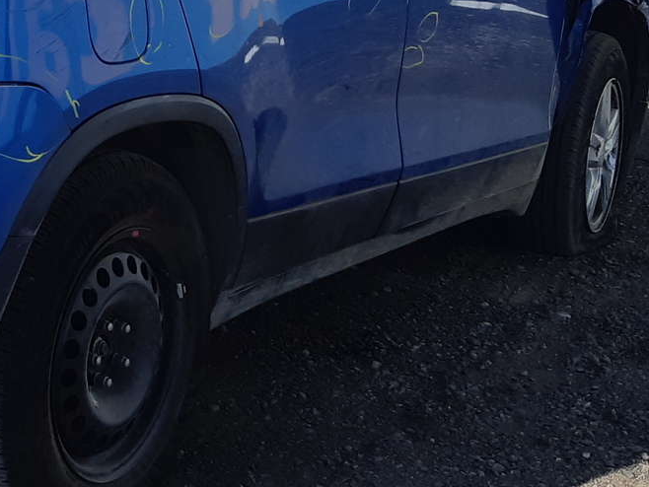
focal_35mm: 91
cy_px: -41
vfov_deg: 15.8
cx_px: -123
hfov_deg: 20.2
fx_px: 1707
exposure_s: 1/2016
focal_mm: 3.93
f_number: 1.7
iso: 40
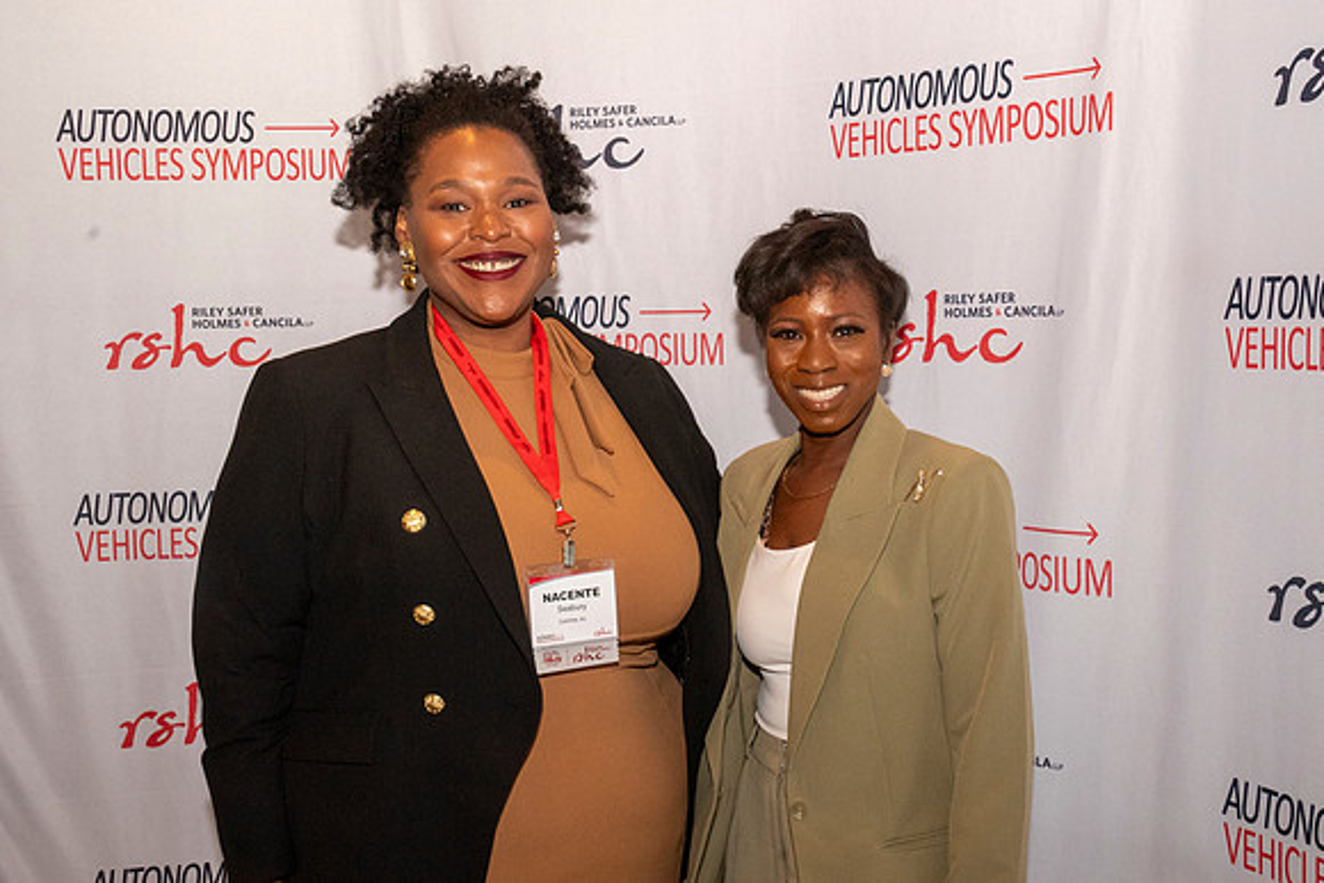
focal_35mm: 42
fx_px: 1545
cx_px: 662
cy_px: 442
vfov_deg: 31.9
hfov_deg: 46.4
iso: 2500
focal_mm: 28
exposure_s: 1/125
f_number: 13
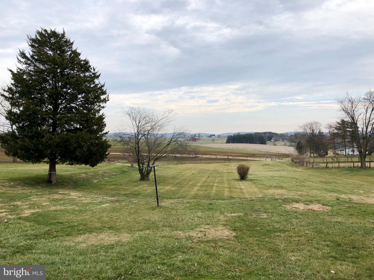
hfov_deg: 63.4
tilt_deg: -0.6
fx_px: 303
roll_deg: +0.0
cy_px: 140
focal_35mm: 28
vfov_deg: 49.7
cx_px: 187
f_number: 1.8
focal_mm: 3.99
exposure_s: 1/1567
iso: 20
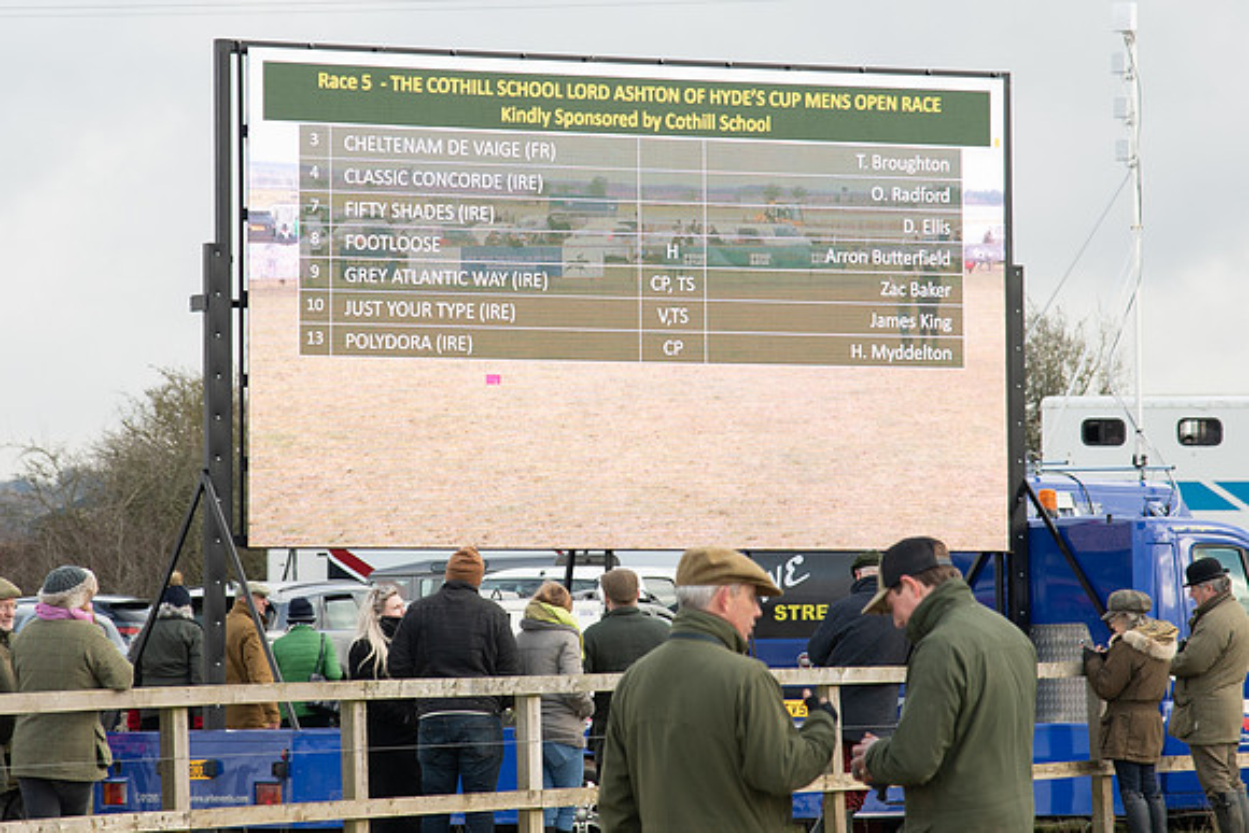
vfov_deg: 5.9
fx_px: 8105
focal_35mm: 234
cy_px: 310
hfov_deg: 8.8
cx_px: 627
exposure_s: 1/320
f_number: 5
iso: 400
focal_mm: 120
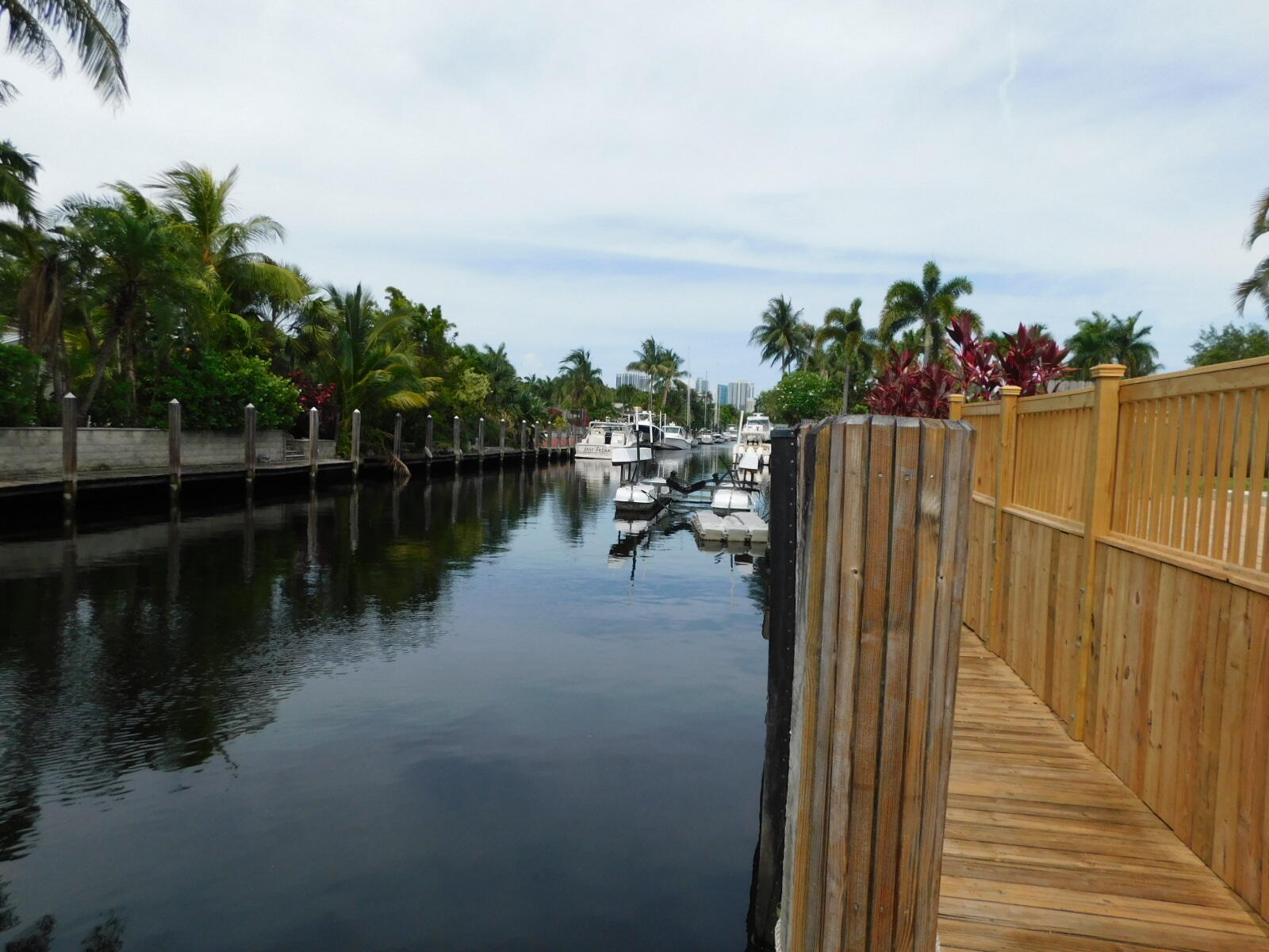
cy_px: 476
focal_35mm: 23
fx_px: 843
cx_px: 634
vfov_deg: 58.9
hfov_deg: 73.9
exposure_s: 1/500
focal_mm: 4
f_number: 6
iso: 125
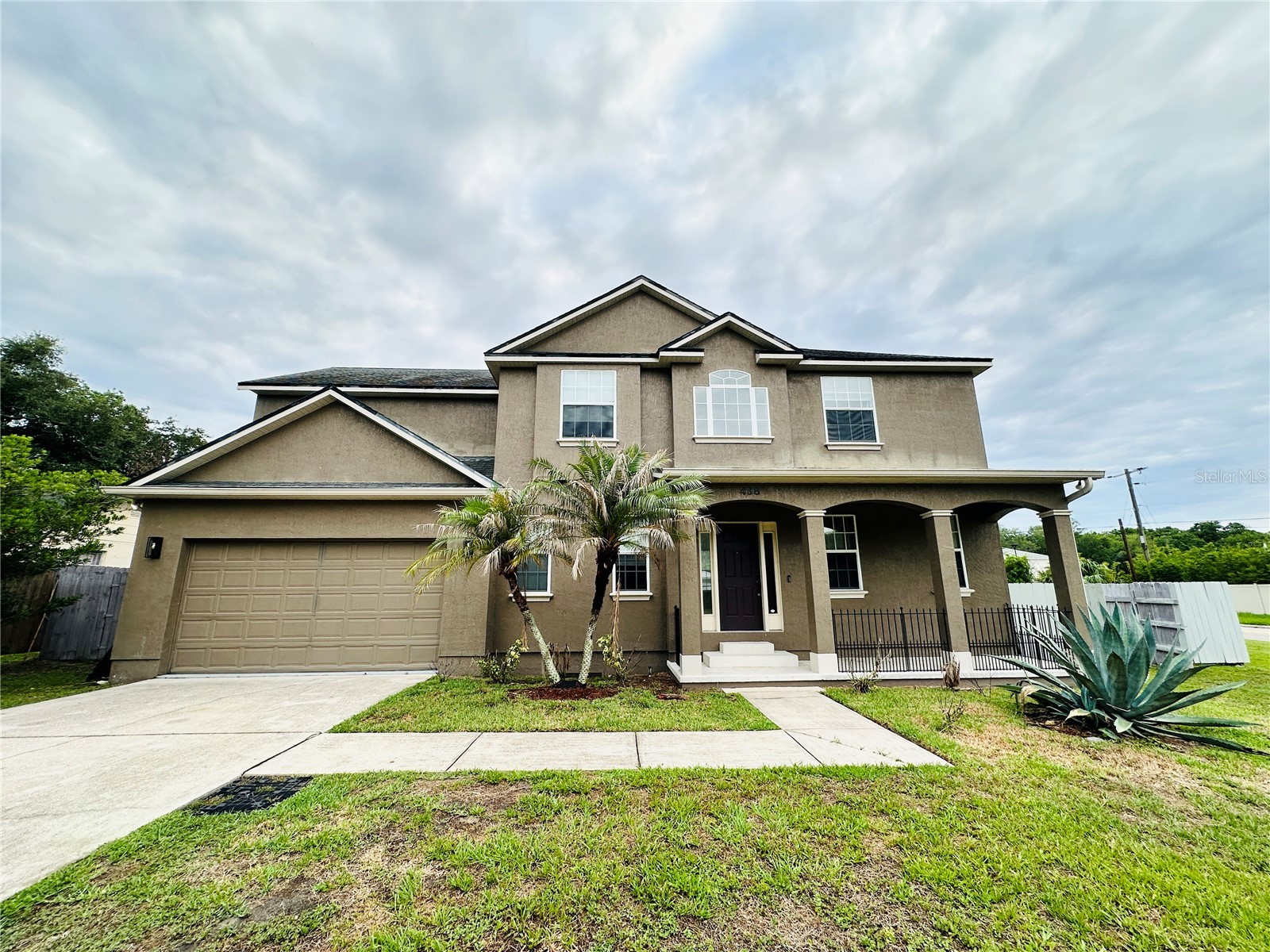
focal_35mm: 14
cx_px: 635
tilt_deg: +13.6
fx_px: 514
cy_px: 476
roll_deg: +0.5
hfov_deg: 102.1
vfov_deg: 85.7
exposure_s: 1/151
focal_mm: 2.22
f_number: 2.2
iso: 40
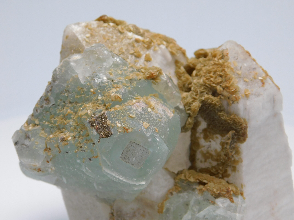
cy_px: 110
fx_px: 561
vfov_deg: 22.3
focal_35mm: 66
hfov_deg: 29.4
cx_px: 147
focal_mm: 11.7
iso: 125
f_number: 4.2
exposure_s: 1/160
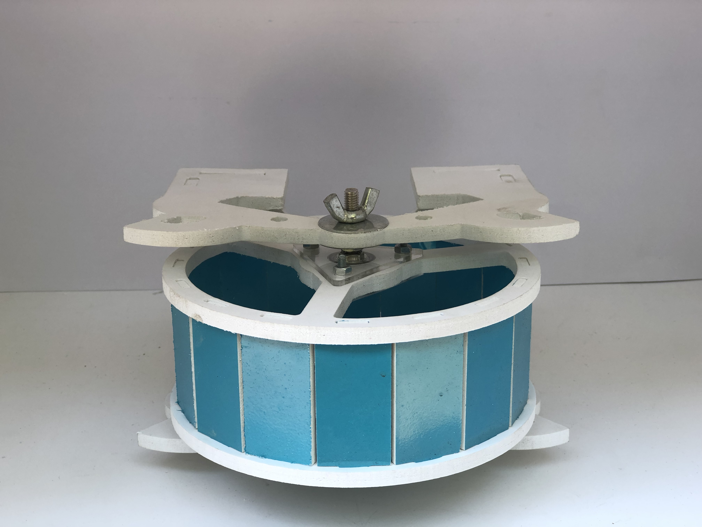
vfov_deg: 25.7
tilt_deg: -23.4
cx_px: 351
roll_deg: +0.1
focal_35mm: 57
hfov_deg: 33.8
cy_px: 264
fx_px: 1156
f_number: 2.8
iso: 32
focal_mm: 6.6
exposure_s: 1/120
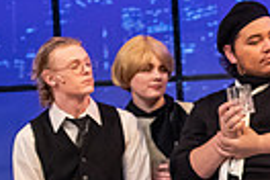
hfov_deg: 4.7
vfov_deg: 3.2
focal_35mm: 432
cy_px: 204
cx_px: 534
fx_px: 3240
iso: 3200
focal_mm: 98
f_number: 3.5
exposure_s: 1/200
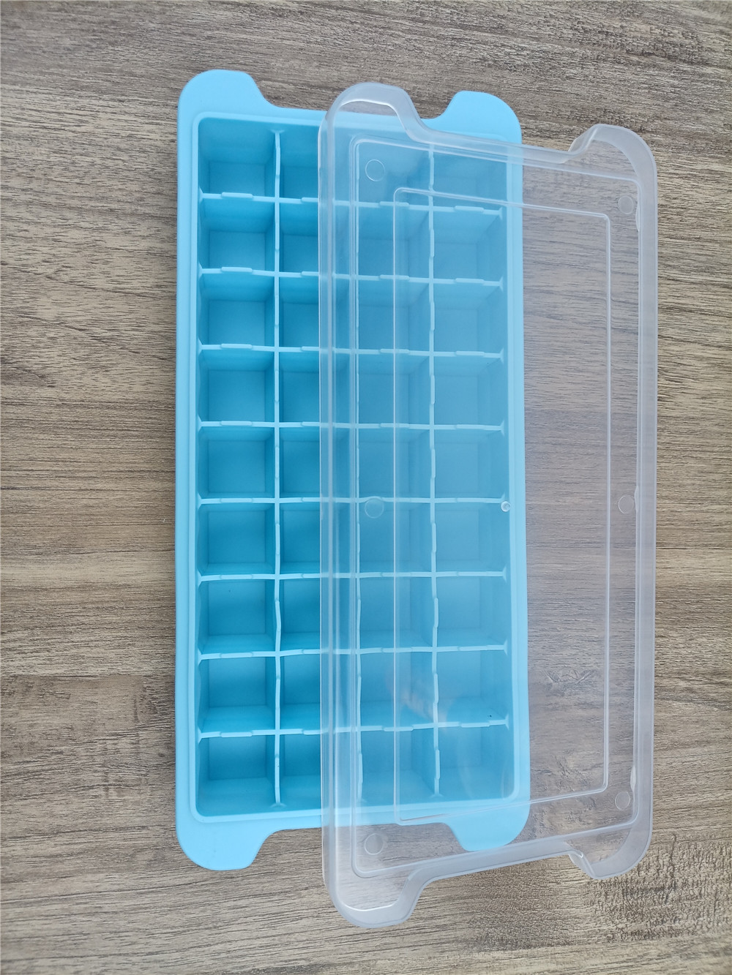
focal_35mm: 26
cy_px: 488
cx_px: 366
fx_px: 733
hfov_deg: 53.1
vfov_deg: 67.3
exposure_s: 1/100
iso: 157
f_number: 1.8
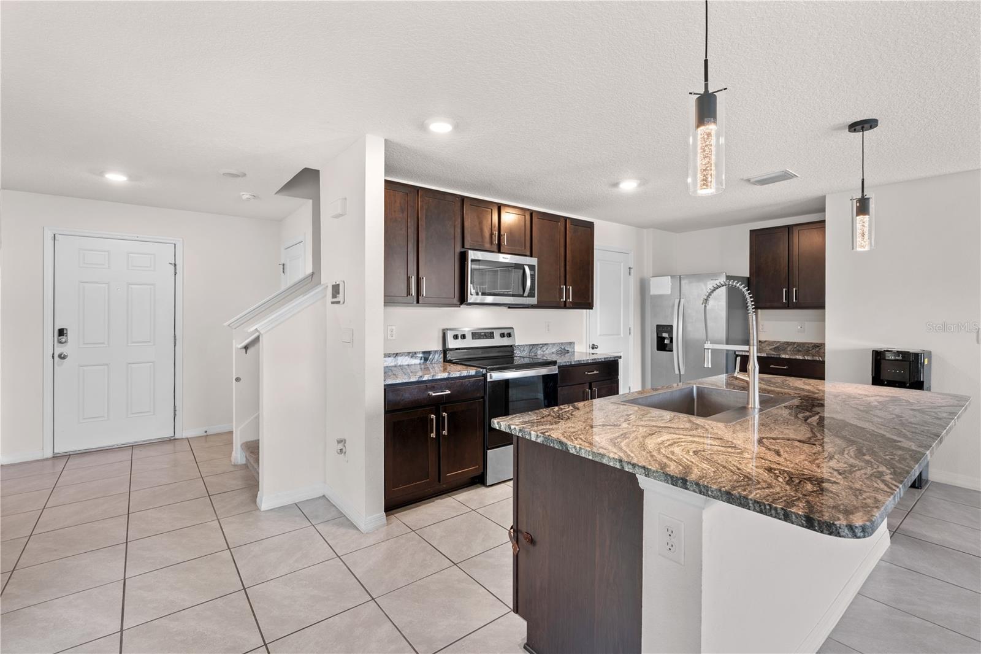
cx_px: 490
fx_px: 436
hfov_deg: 96.7
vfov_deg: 73.7
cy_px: 327
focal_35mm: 16
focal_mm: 16
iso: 200
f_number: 8
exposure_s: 2
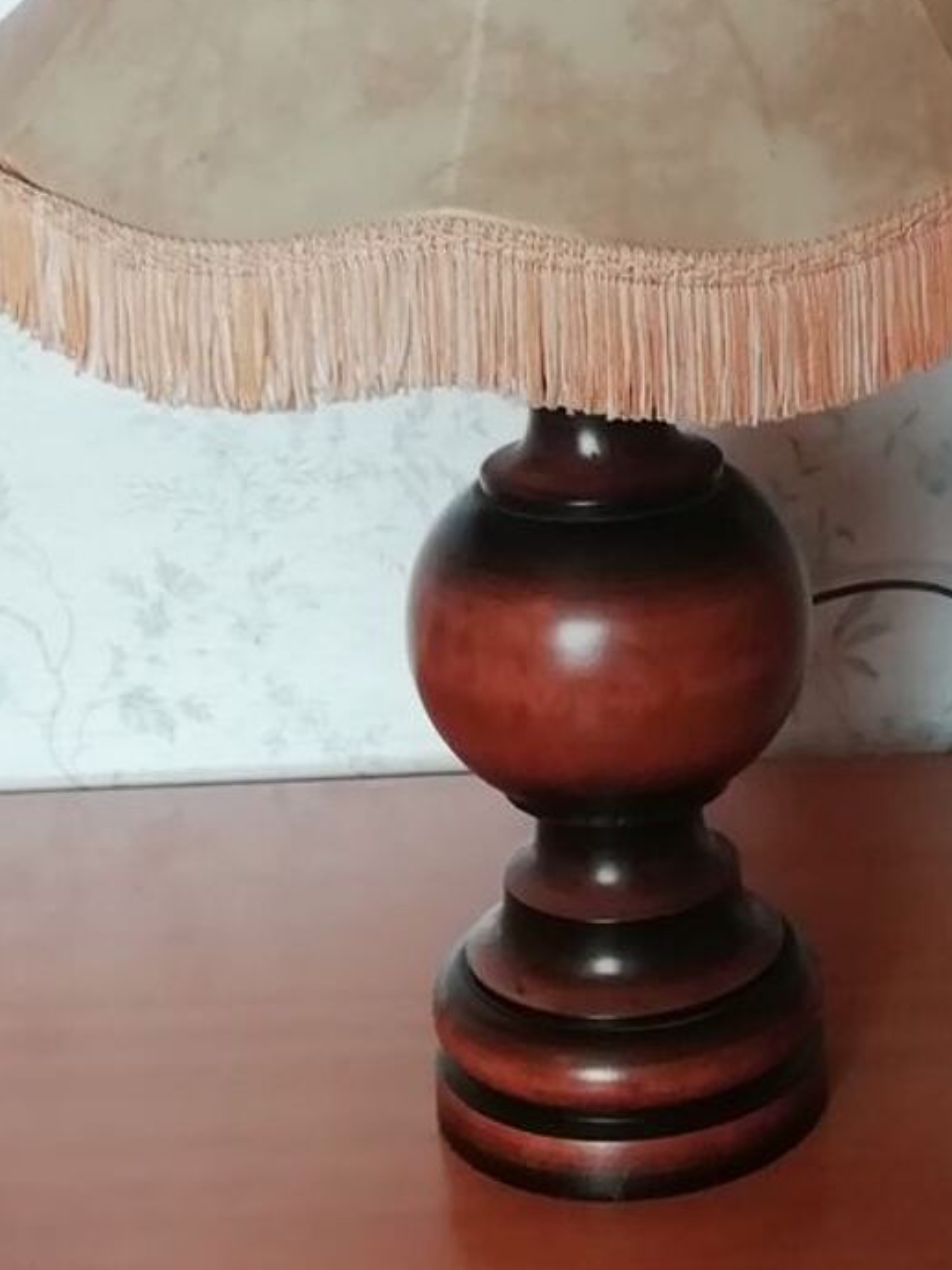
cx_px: 740
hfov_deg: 16.9
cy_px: 169
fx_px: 3189
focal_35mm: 87
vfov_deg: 22.1
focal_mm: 3.46
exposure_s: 1/33.3
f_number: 2.2
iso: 125
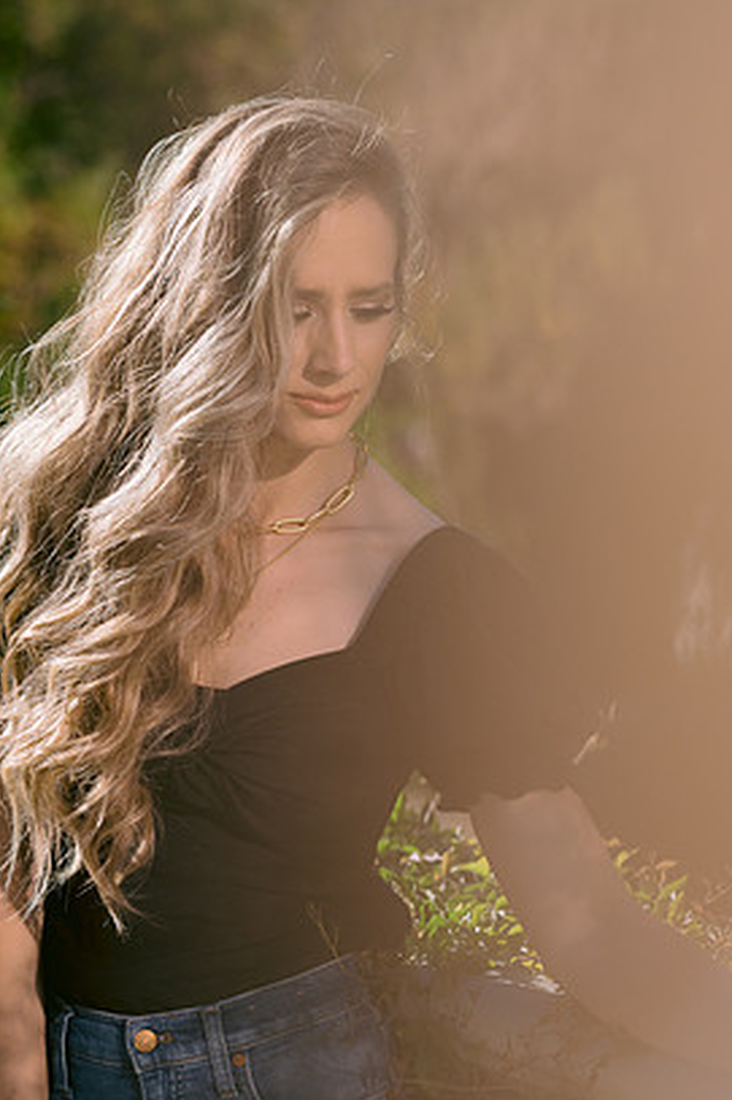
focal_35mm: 94
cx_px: 335
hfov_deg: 14.5
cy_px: 584
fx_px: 2869
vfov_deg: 21.7
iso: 400
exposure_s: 1/8000
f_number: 2.8
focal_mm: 85
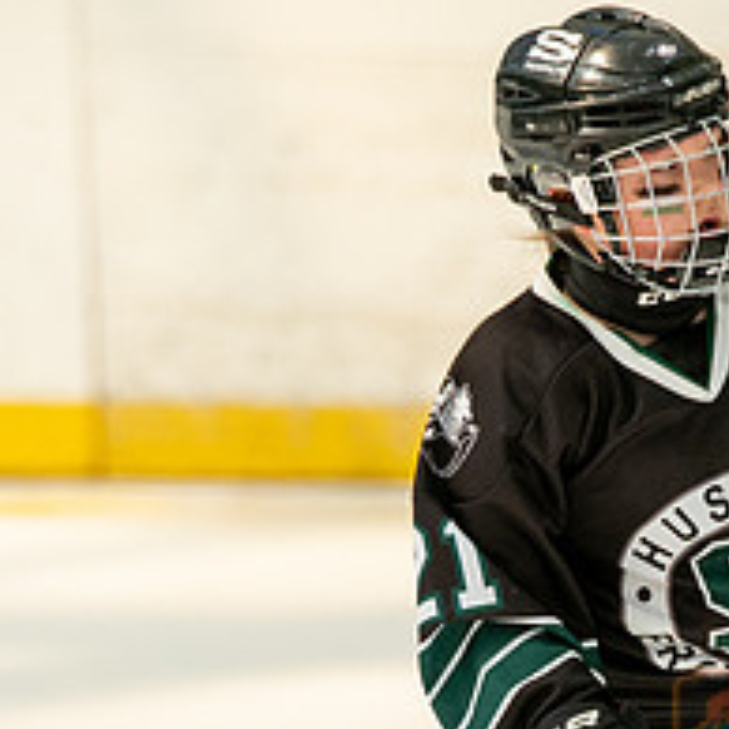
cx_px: 645
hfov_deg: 2.0
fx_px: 21396
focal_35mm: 898
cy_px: 788
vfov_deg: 2.0
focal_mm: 261
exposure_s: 1/3200
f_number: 3.5
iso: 1600
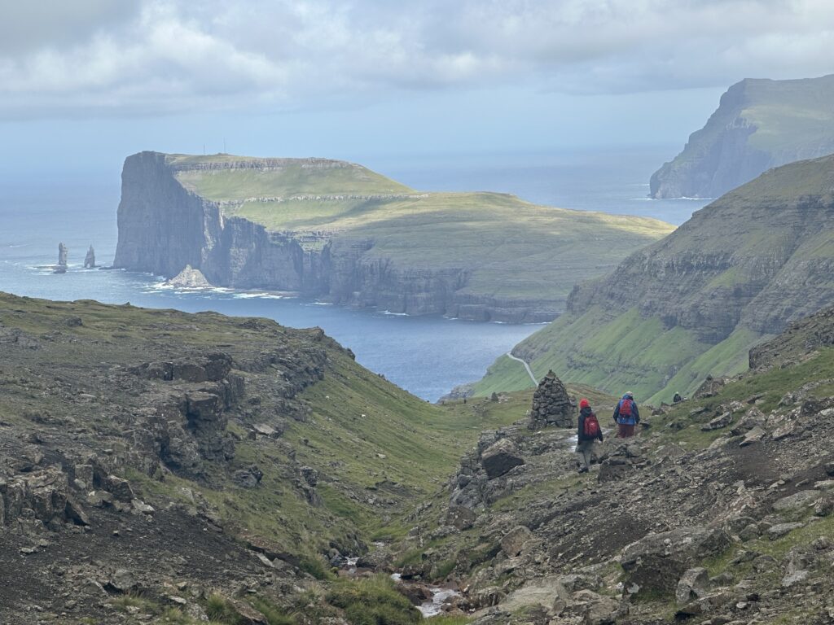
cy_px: 312
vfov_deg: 19.1
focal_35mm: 77
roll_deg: +2.3
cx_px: 417
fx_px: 1855
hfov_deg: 25.3
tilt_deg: -6.0
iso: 32
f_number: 2.8
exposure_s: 1/477
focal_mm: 9
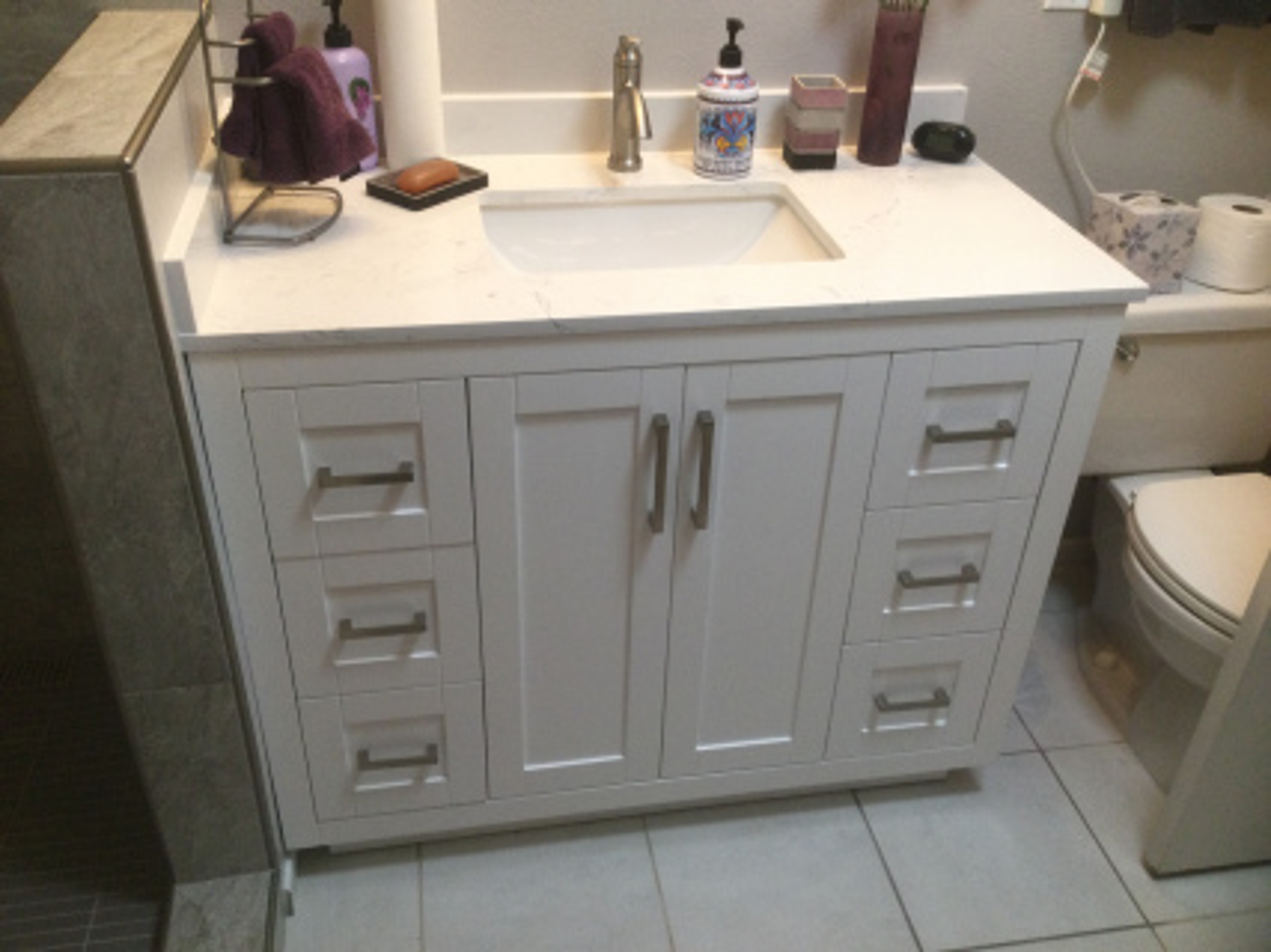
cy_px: 476
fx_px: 1138
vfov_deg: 45.4
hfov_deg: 58.4
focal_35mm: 31
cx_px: 636
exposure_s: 1/30
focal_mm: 3.3
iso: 50
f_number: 2.4
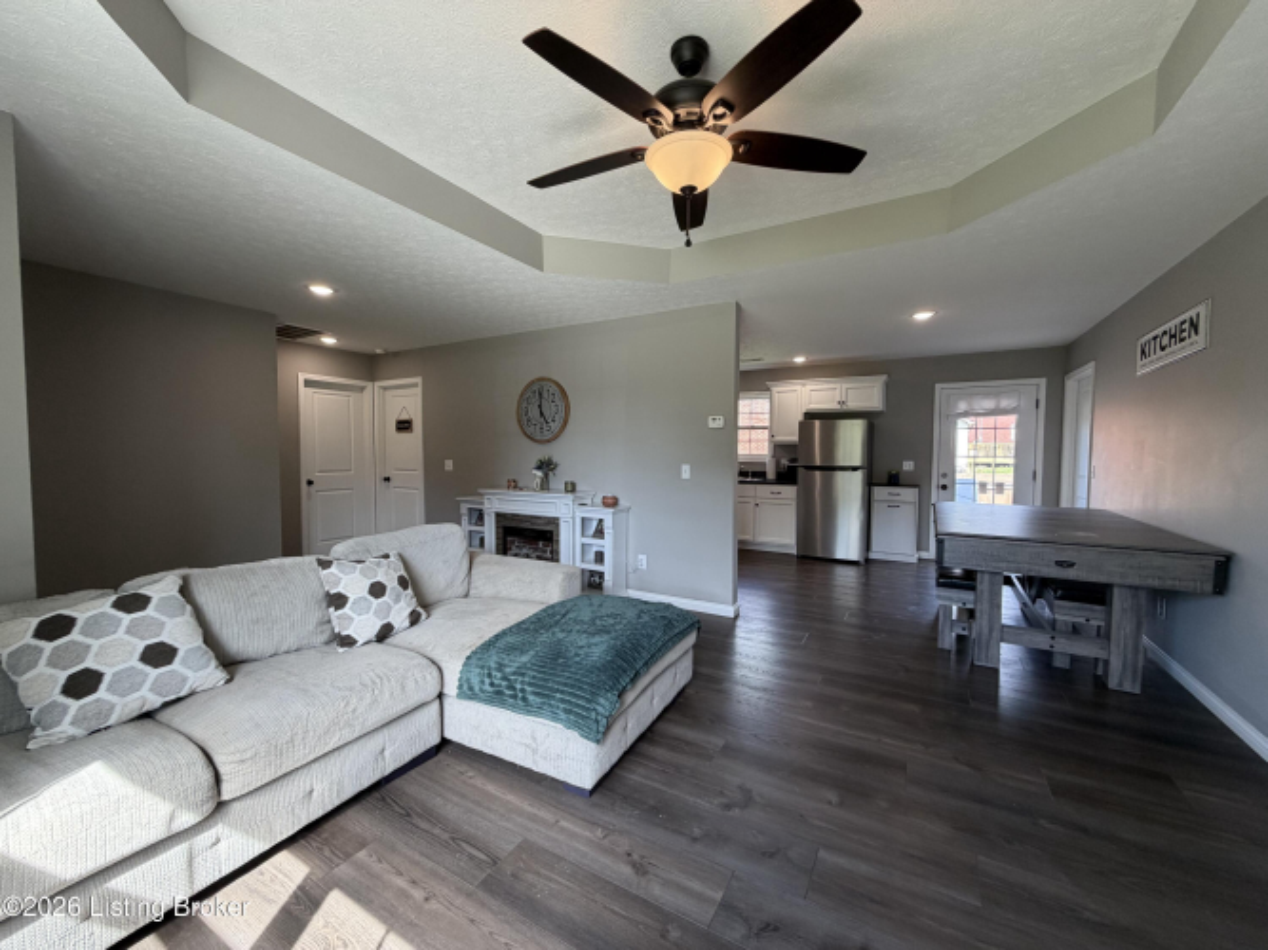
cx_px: 634
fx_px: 513
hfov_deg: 102.1
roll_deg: +0.3
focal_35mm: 14
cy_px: 475
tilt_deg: -2.9
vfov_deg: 85.7
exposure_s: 1/120
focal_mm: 2.22
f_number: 2.2
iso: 125
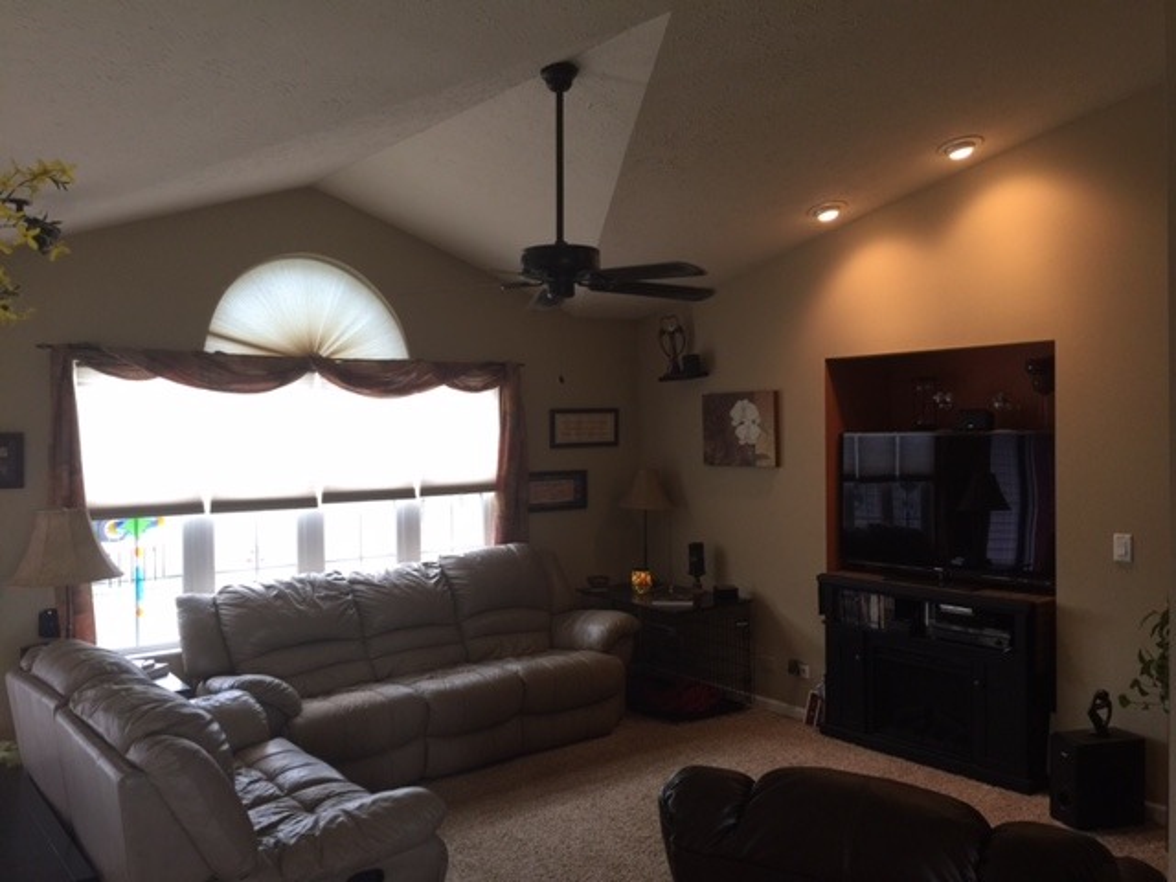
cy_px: 441
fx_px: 985
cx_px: 588
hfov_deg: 61.7
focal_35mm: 29
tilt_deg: -0.5
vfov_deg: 48.2
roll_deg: +0.0
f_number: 2.2
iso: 32
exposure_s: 1/30
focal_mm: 4.15
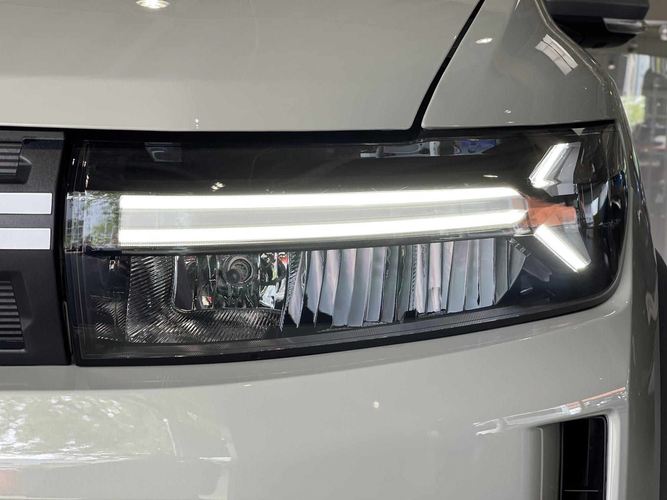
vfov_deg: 22.9
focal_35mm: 64
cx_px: 334
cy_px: 250
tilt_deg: -5.1
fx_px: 1233
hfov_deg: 30.3
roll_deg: -1.7
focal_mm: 7.5
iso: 32
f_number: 2.2
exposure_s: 1/98
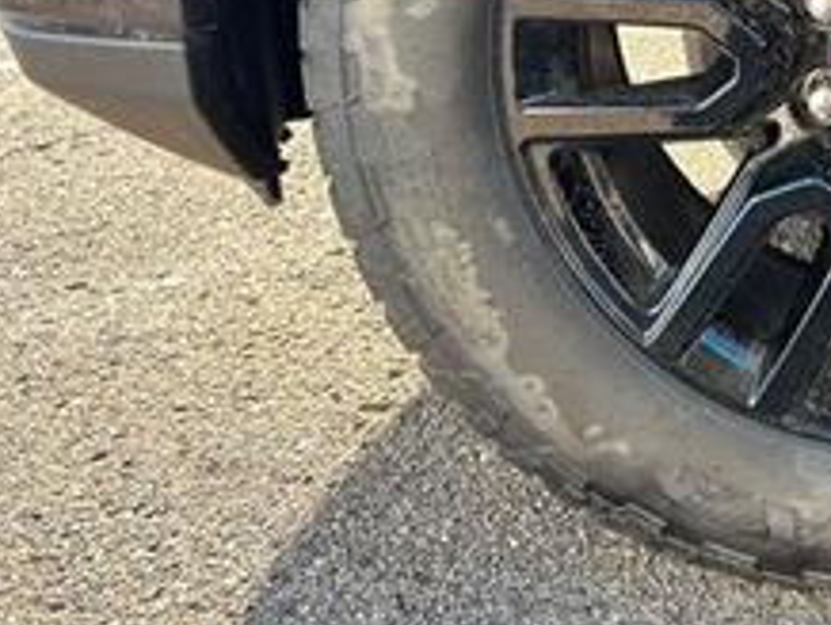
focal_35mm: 60
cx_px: 873
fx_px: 1442
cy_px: -8
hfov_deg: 29.5
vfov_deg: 23.4
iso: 64
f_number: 1.5
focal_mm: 5.7
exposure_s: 1/144
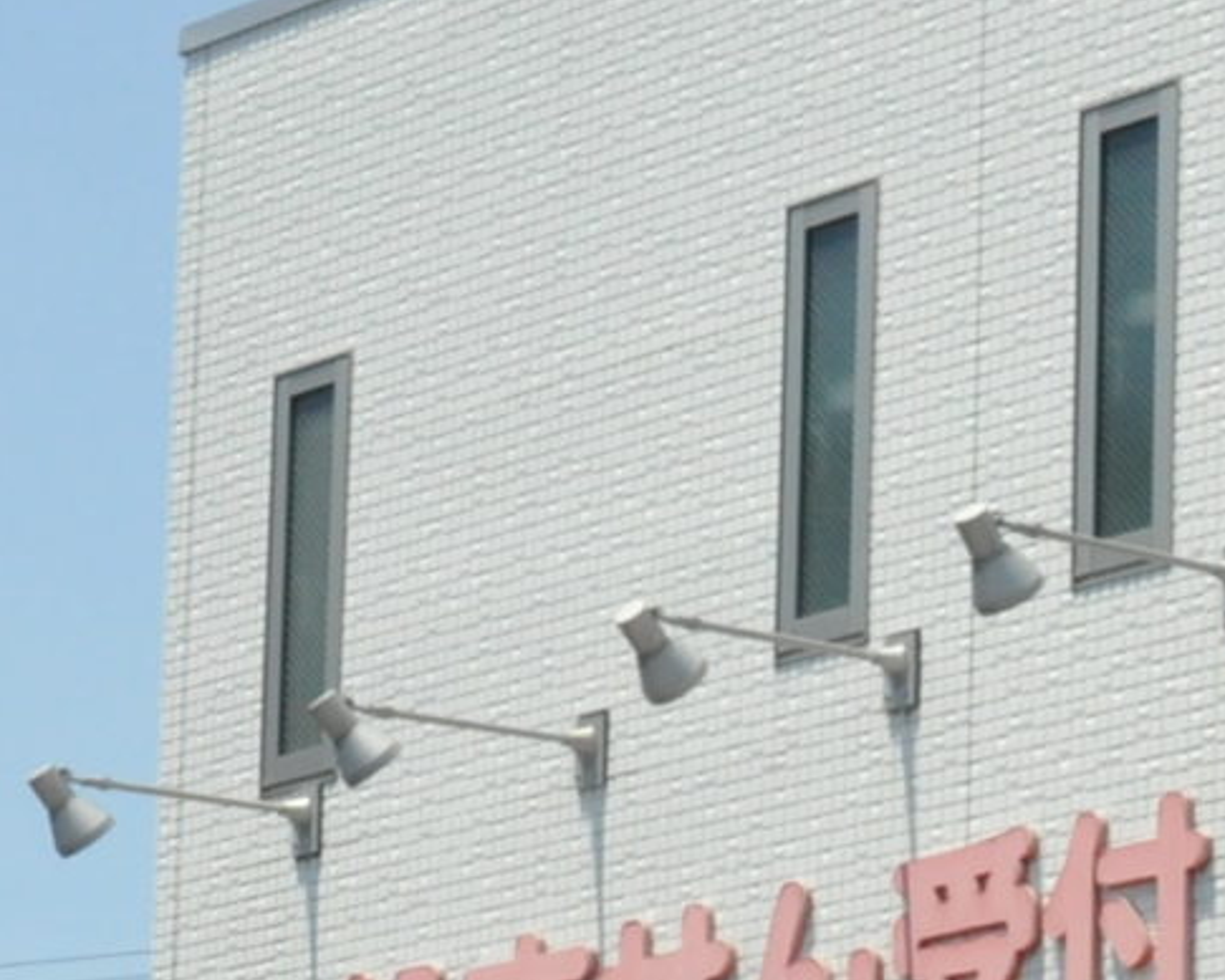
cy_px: 1349
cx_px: 1571
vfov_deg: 8.2
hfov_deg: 10.2
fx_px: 6724
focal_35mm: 185
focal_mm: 25
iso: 800
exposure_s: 1/640
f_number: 13
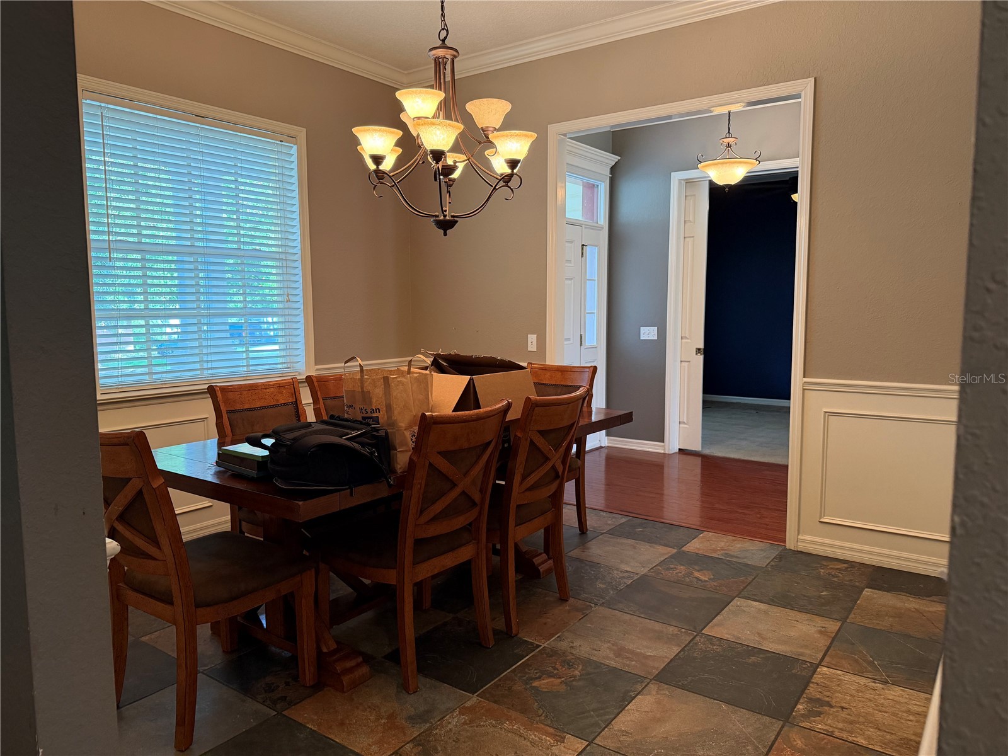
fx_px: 699
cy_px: 378
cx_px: 504
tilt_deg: -5.4
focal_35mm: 24
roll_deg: +0.7
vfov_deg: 56.8
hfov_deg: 71.6
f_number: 1.78
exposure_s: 1/60
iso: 320
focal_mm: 6.76
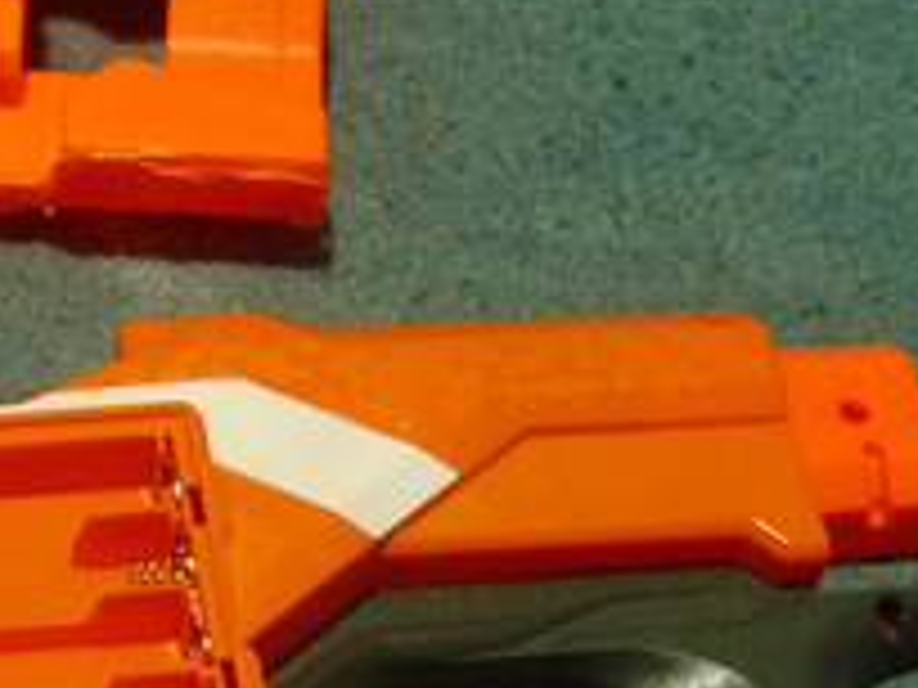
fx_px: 3076
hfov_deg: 16.1
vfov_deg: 12.8
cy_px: 441
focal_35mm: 116
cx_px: -256
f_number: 3
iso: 400
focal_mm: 6.5
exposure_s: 1/5
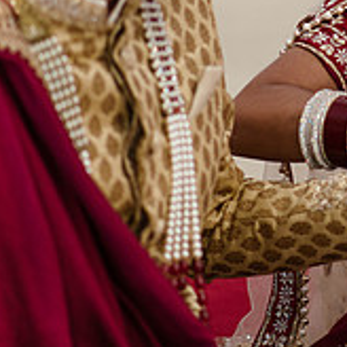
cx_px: 434
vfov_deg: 6.8
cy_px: 7
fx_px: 2892
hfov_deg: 6.8
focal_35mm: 255
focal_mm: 85
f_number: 1.8
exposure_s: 1/250
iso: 400
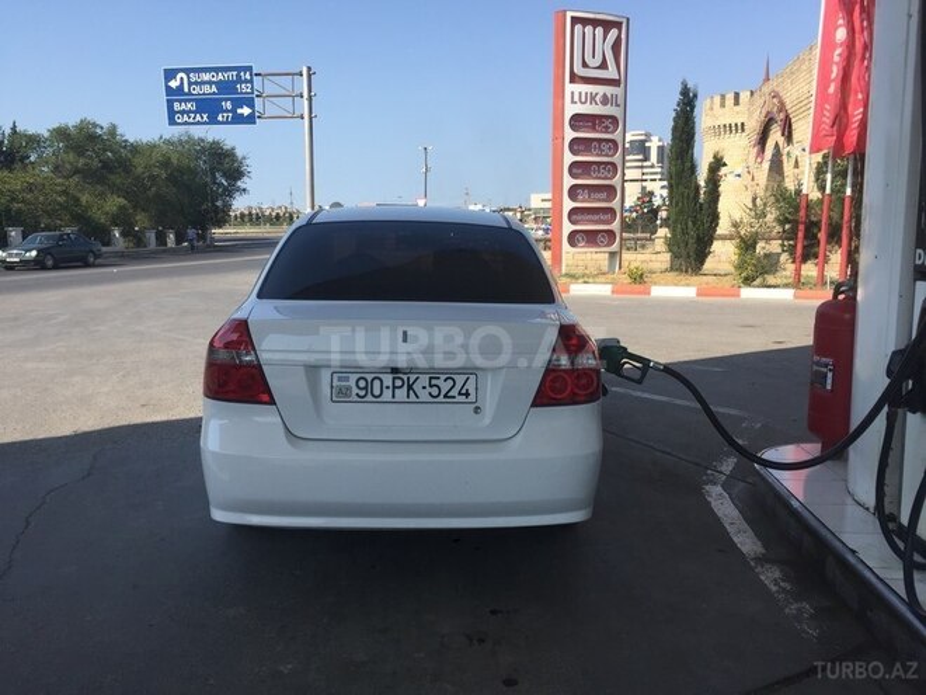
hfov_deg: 61.7
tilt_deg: -8.9
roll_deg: -0.2
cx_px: 463
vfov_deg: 48.2
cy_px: 348
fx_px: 776
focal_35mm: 29
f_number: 2.2
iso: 32
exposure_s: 1/1582
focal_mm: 4.15
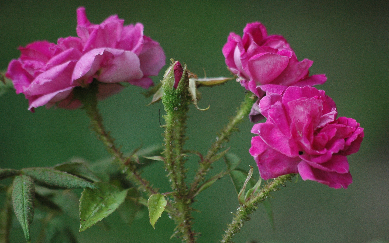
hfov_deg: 8.8
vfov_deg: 5.5
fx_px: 2518
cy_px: 121
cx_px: 194
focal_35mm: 238
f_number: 5
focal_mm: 155
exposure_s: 1/500
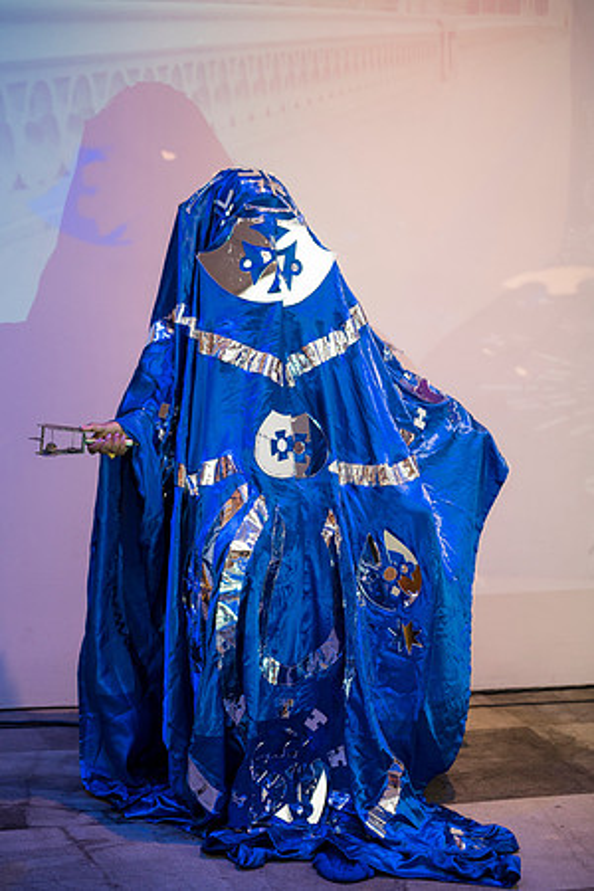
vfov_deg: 28.8
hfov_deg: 19.5
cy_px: 446
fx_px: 1732
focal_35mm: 70
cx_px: 297
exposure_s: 1/125
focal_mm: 70
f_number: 2.8
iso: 800
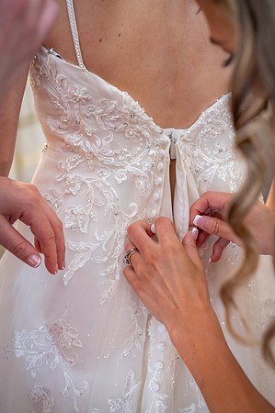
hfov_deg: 28.0
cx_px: 138
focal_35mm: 48
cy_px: 206
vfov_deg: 41.2
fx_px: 551
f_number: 5
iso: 1000
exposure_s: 1/160
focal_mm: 48
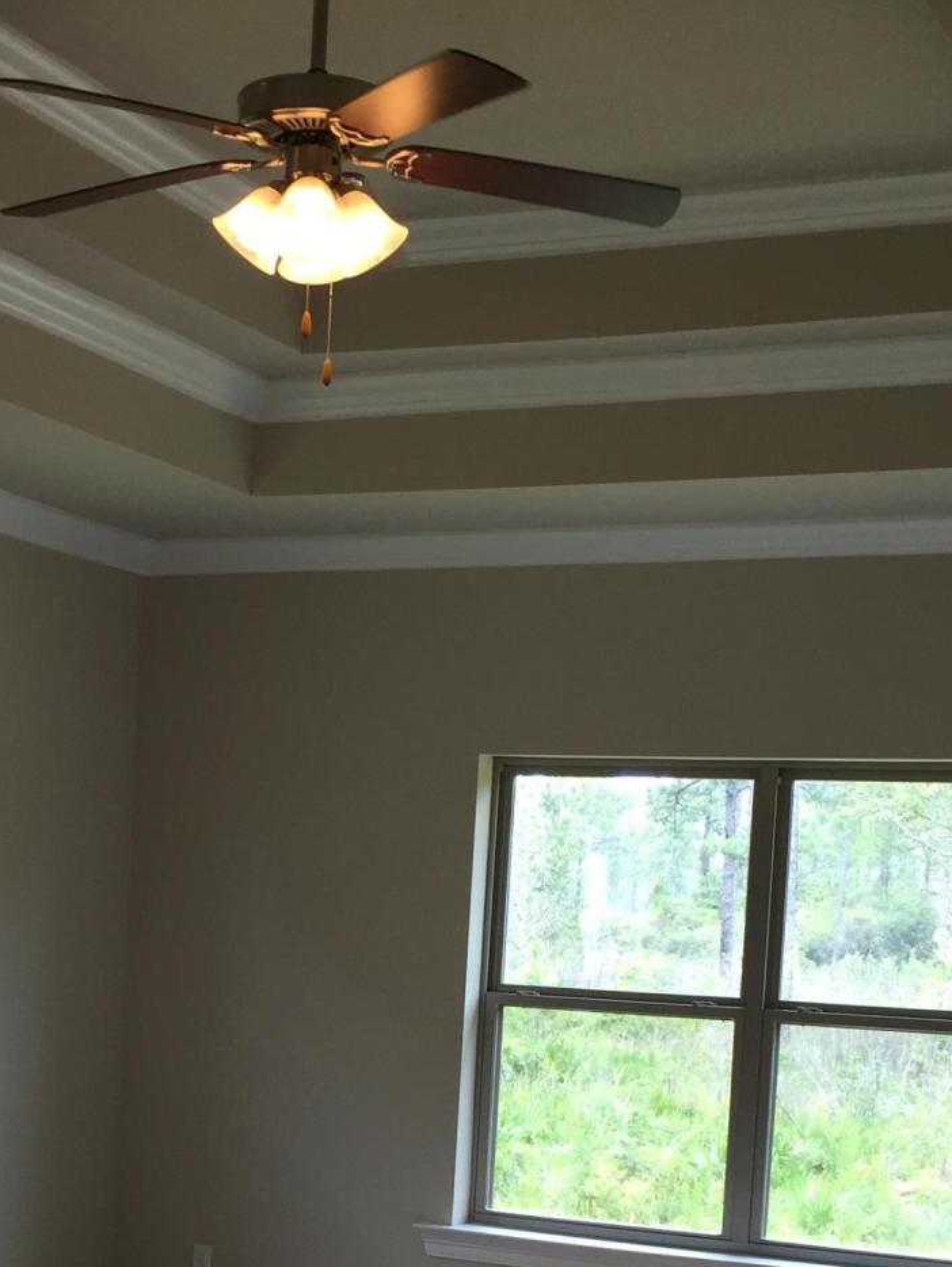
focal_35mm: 62
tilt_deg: -3.4
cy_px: 1072
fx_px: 2272
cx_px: 321
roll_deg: -3.6
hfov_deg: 23.6
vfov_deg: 30.2
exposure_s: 1/120
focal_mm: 4.15
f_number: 2.2
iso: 50
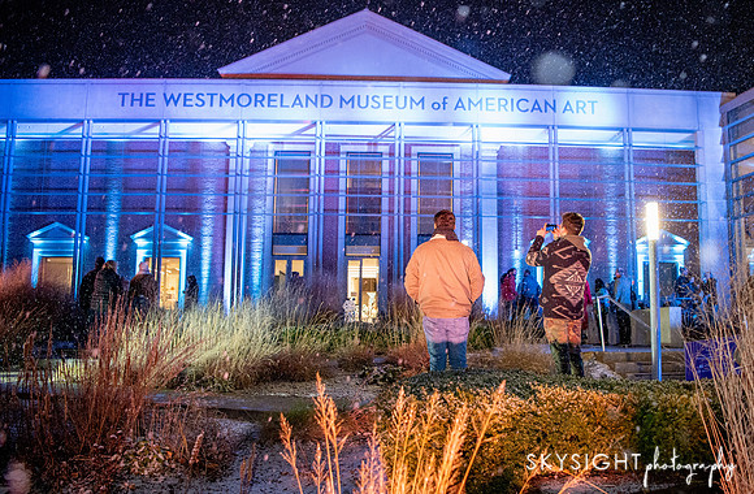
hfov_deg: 65.4
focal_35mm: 28
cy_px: 288
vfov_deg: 45.7
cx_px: 436
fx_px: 583
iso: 5000
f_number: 2.8
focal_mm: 24
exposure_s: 1/125
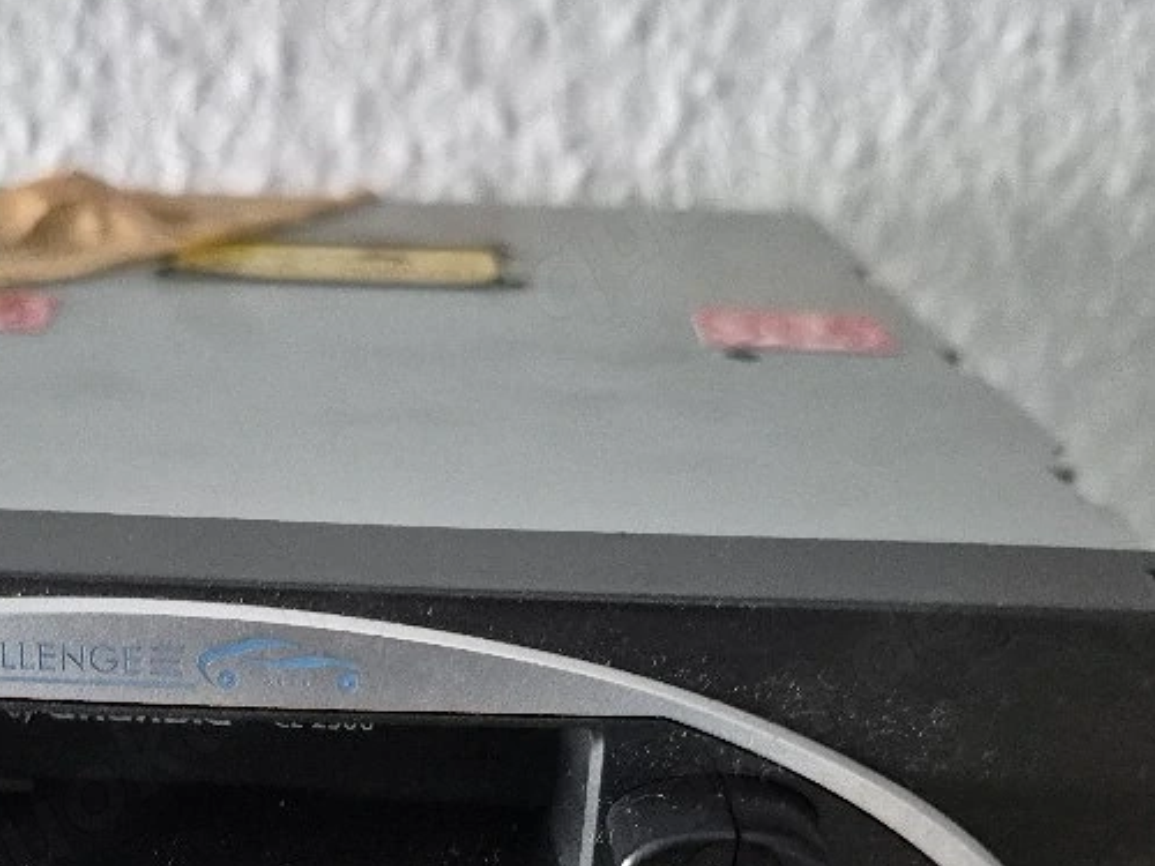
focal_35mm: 46
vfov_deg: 30.3
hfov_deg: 40.4
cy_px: 757
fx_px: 1535
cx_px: 326
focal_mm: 5.4
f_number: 1.8
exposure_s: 1/50
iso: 2000
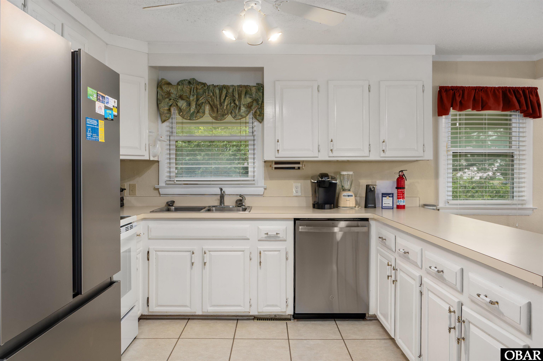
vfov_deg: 54.0
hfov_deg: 74.9
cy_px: 180
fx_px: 354
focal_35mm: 24
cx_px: 272
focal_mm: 23.5
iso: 160
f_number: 7.1
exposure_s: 1/4
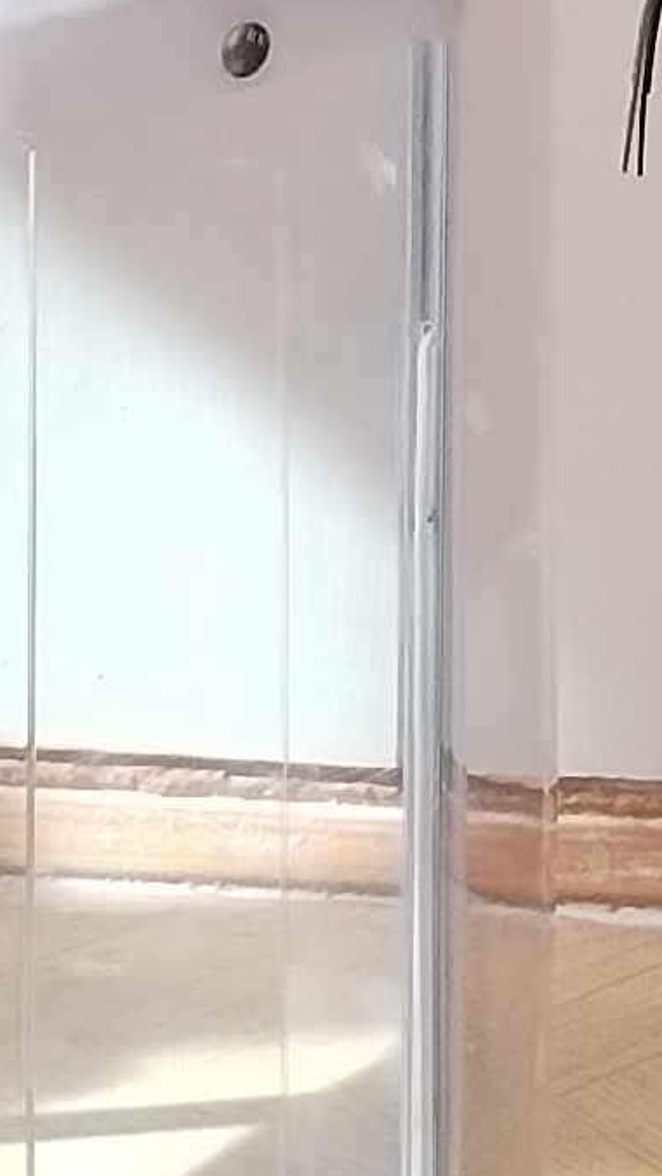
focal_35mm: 215
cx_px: 718
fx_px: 6707
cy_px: -1206
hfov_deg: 5.6
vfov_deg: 9.4
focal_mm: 4.75
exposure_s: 1/100
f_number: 1.8
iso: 187
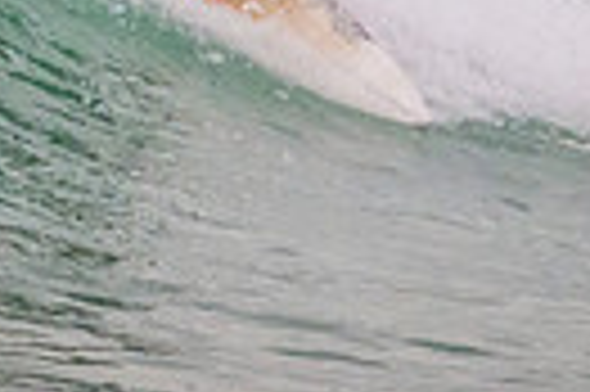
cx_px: 9
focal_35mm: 3539
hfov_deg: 0.6
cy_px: -232
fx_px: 57928
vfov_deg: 0.4
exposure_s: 1/1250
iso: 5000
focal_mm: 800
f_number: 11
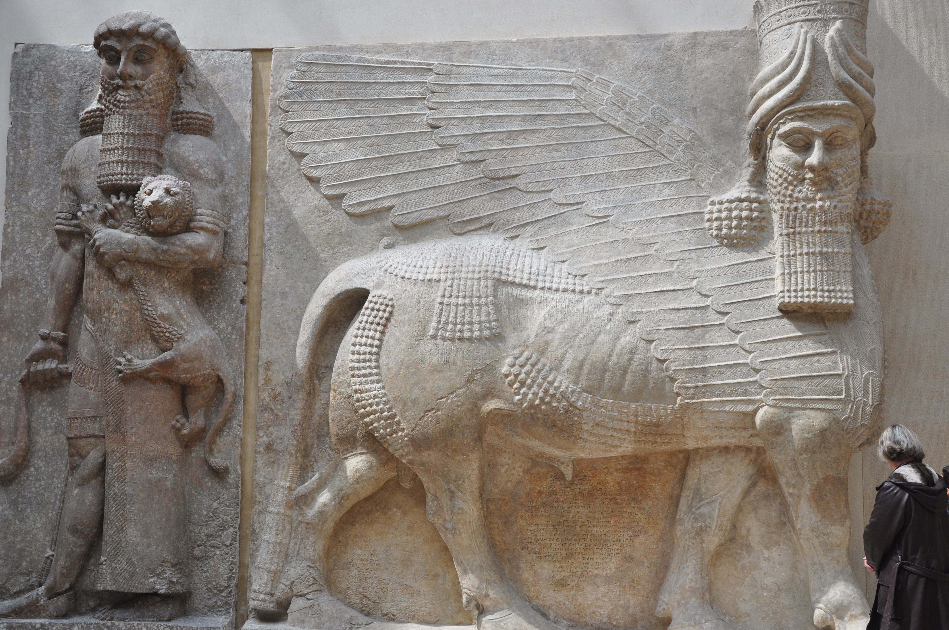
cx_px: 474
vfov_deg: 34.1
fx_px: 1027
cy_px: 315
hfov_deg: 49.6
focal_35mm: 39
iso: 400
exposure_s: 1/160
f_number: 6.3
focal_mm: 26
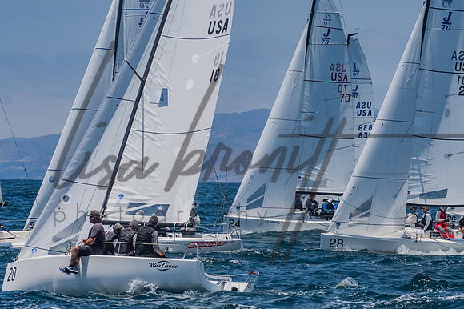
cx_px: 232
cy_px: 154
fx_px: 4251
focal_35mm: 330
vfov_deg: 4.2
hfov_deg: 6.2
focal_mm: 220
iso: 640
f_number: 14
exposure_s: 1/1250
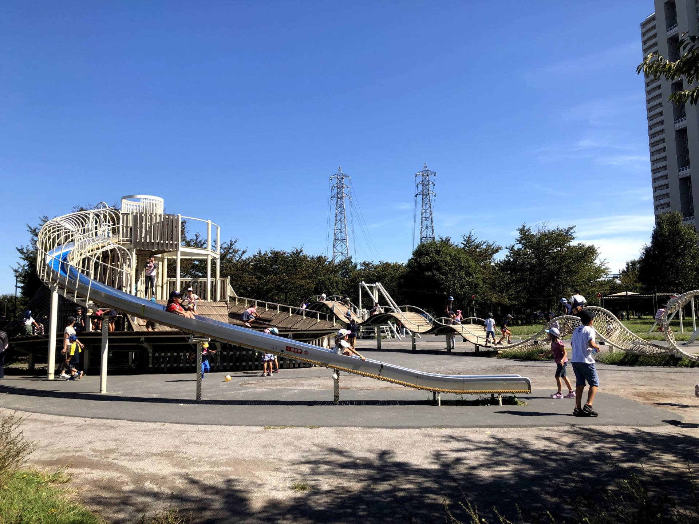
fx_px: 565
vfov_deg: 49.7
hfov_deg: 63.4
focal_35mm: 28
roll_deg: +0.9
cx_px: 350
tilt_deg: +9.1
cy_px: 262
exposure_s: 1/1779
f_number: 1.8
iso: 20
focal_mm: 3.99
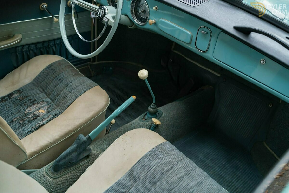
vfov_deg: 37.9
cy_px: 96
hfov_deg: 54.4
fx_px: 281
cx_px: 144
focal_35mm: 35
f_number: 3.5
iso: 640
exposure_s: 1/25
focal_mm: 35
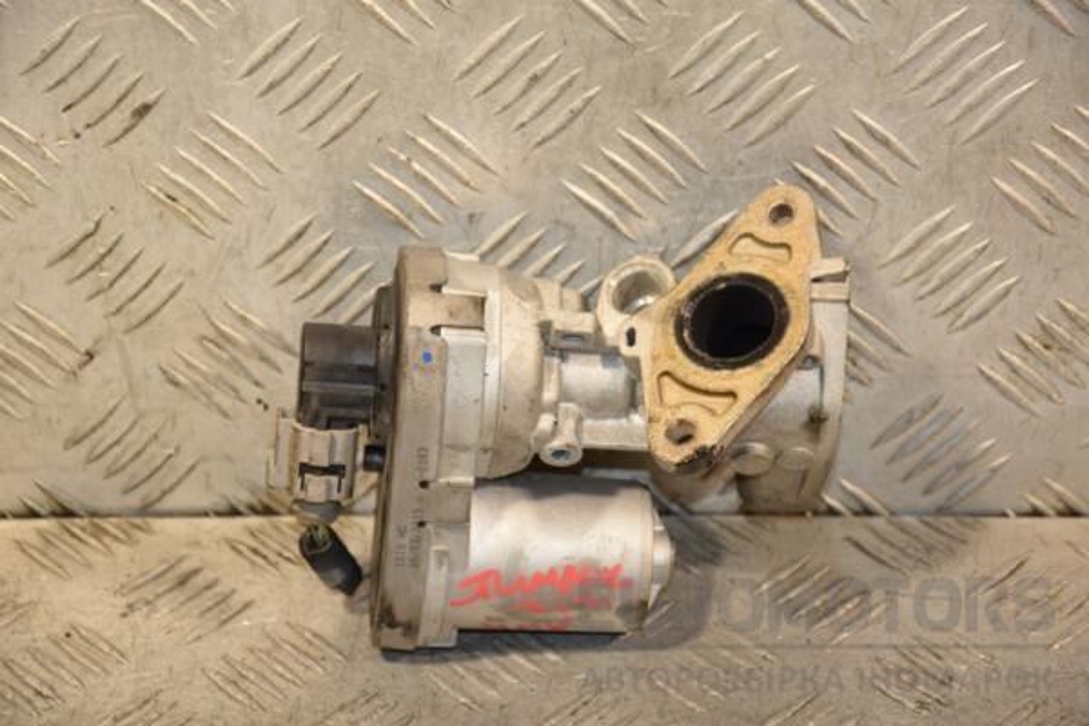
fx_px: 3630
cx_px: 544
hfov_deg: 17.1
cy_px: 363
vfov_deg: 11.4
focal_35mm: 120
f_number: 5.3
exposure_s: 1/160
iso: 800
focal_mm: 80
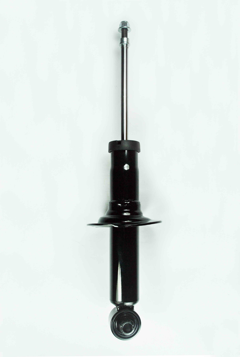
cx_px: 120
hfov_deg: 34.5
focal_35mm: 39
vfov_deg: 49.4
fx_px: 387
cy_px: 178
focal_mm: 26
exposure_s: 1/125
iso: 180
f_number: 5.6
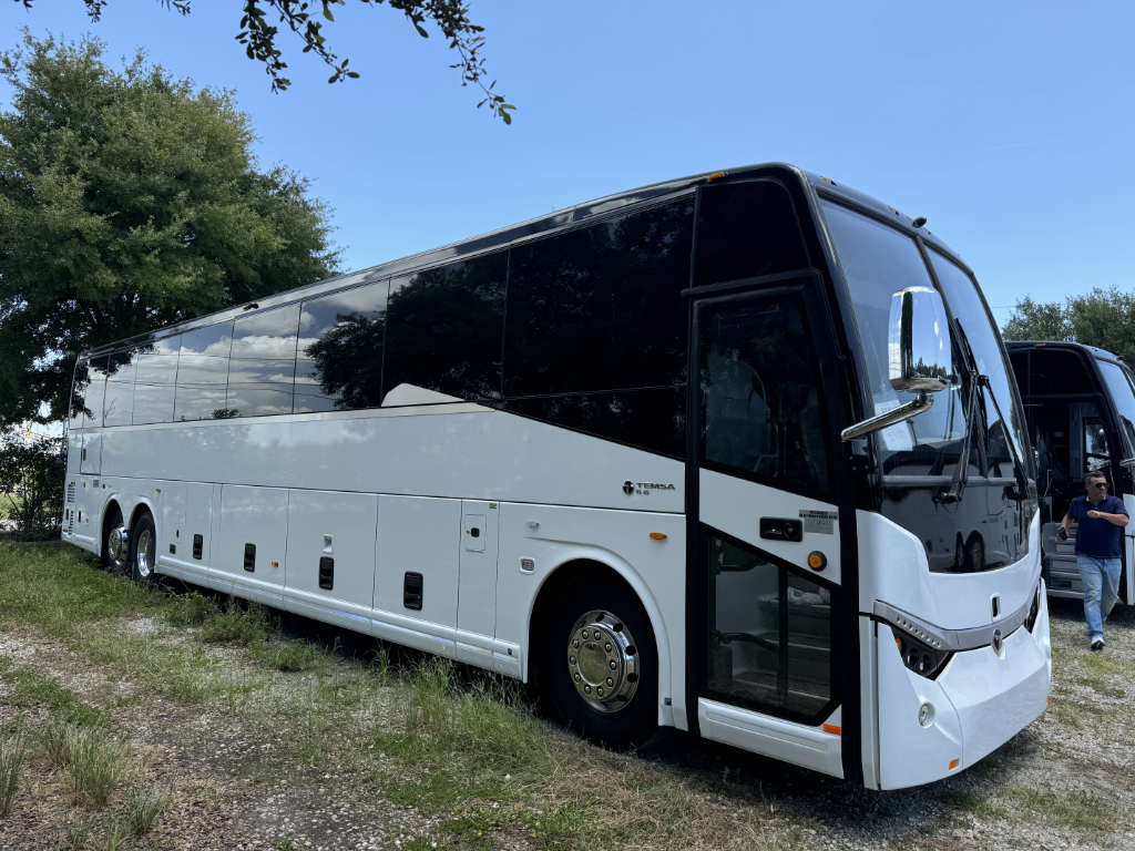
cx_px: 568
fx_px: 787
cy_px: 426
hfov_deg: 71.6
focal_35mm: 24
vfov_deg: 56.8
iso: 80
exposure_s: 1/1721
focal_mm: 6.8
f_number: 1.8
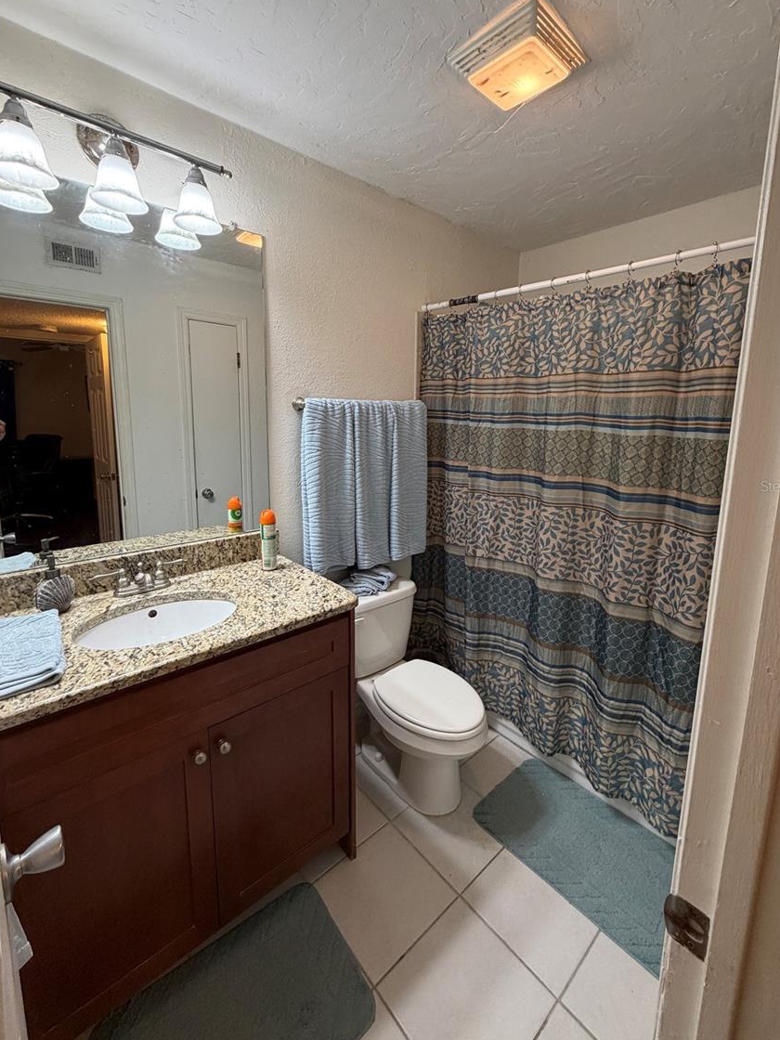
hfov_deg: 81.7
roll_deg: -1.3
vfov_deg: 98.0
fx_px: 451
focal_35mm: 15
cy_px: 486
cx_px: 409
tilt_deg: -9.8
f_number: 2.2
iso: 200
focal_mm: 2.22
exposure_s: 1/60
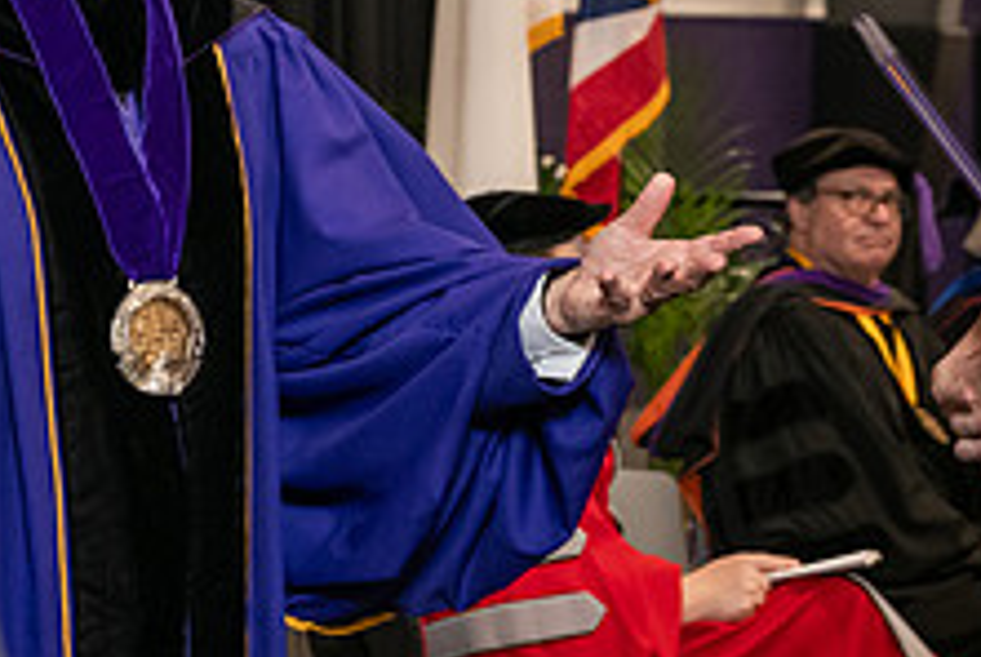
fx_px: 4147
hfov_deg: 13.4
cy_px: -69
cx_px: 799
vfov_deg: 9.0
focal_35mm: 152
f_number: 5
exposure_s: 1/125
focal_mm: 58
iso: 2000
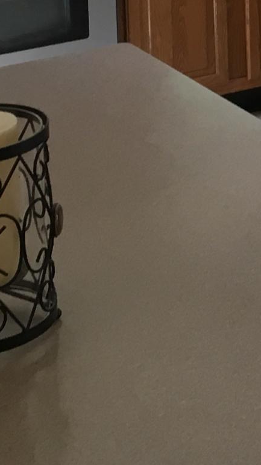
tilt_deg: -8.1
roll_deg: +0.0
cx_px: 514
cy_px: -155
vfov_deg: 16.4
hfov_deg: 9.3
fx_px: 1515
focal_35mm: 123
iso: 50
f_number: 2.2
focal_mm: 4.15
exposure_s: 1/30
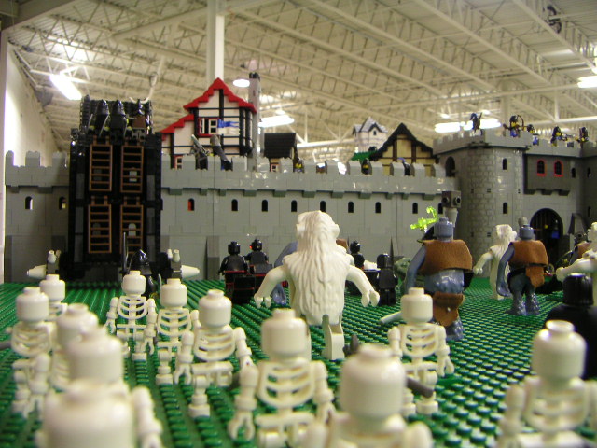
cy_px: 224
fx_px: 638
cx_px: 298
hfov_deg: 50.1
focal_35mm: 37
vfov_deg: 38.7
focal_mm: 4.8
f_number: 2.8
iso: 100
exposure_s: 1/6
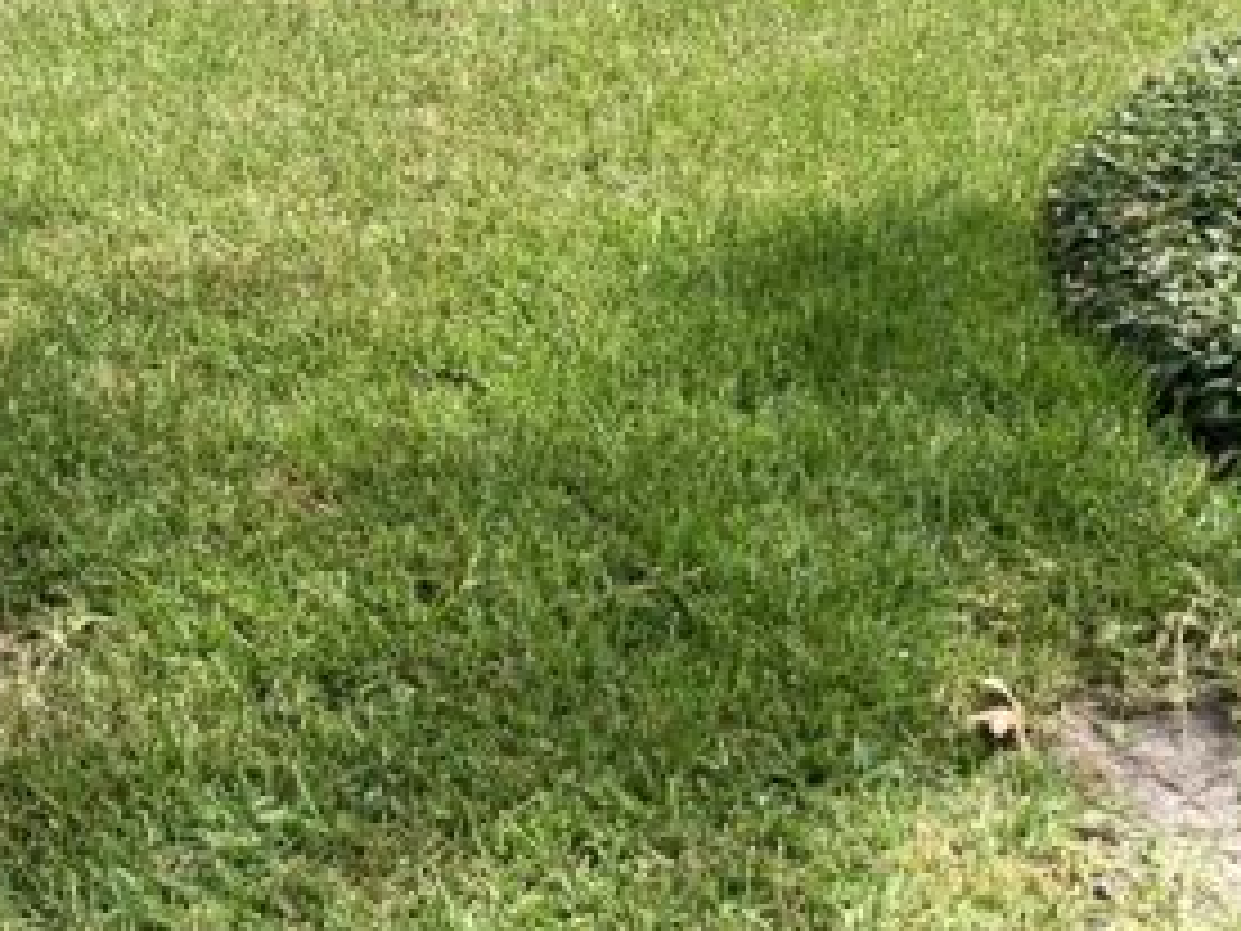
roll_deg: -1.4
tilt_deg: -17.1
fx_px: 2796
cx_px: 445
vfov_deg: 18.7
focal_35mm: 78
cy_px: 153
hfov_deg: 24.9
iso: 20
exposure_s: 1/823
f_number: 1.8
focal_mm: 3.99
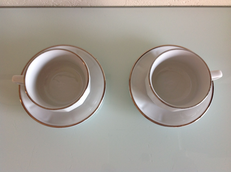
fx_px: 233
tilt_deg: -78.3
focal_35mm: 35
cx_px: 116
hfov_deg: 52.7
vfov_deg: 40.6
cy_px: 86
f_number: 2.4
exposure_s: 1/15
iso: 64
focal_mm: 4.28
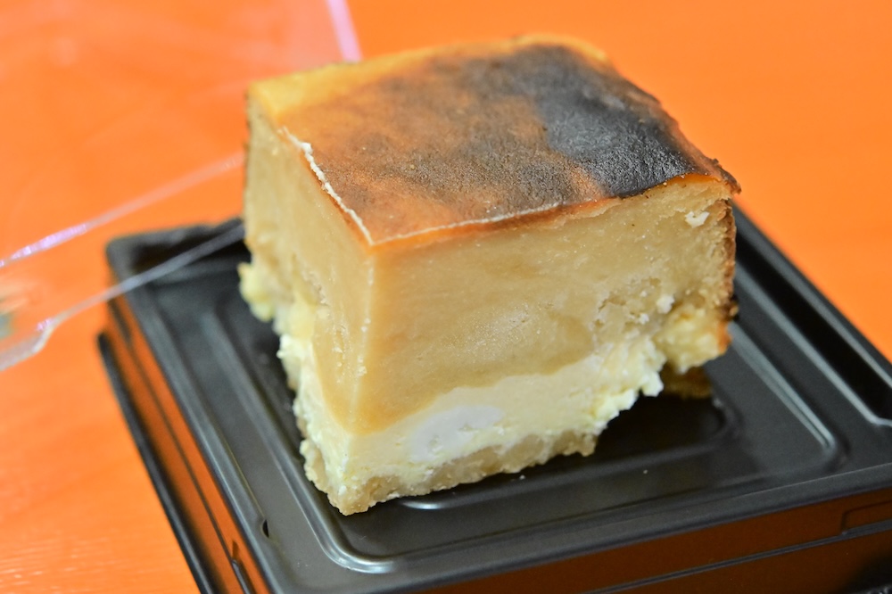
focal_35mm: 90
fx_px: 2229
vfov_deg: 15.2
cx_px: 446
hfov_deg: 22.6
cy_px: 297
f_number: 5.6
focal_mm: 60
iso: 4000
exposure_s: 1/125
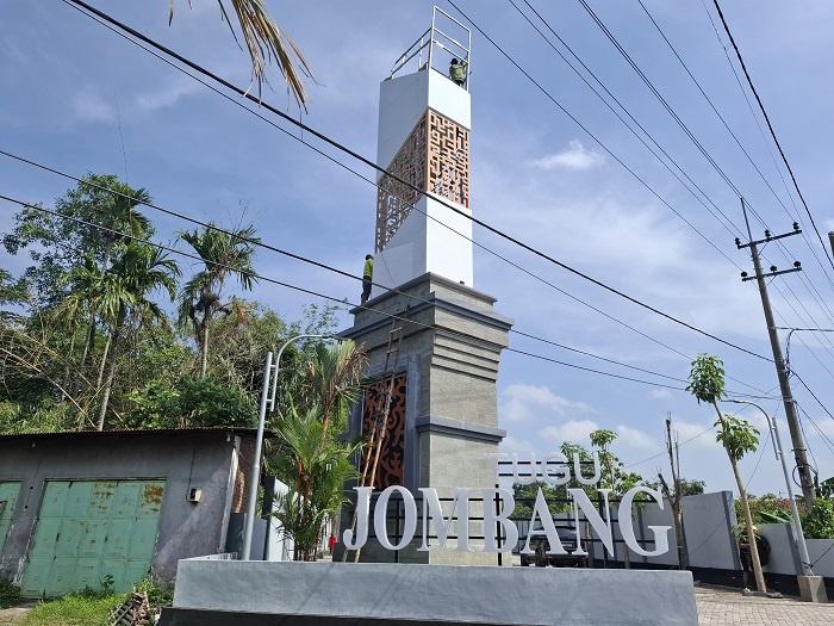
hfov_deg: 73.9
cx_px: 417
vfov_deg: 58.9
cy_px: 313
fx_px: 554
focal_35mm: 23
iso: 50
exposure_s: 1/2242
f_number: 1.8
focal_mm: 5.54
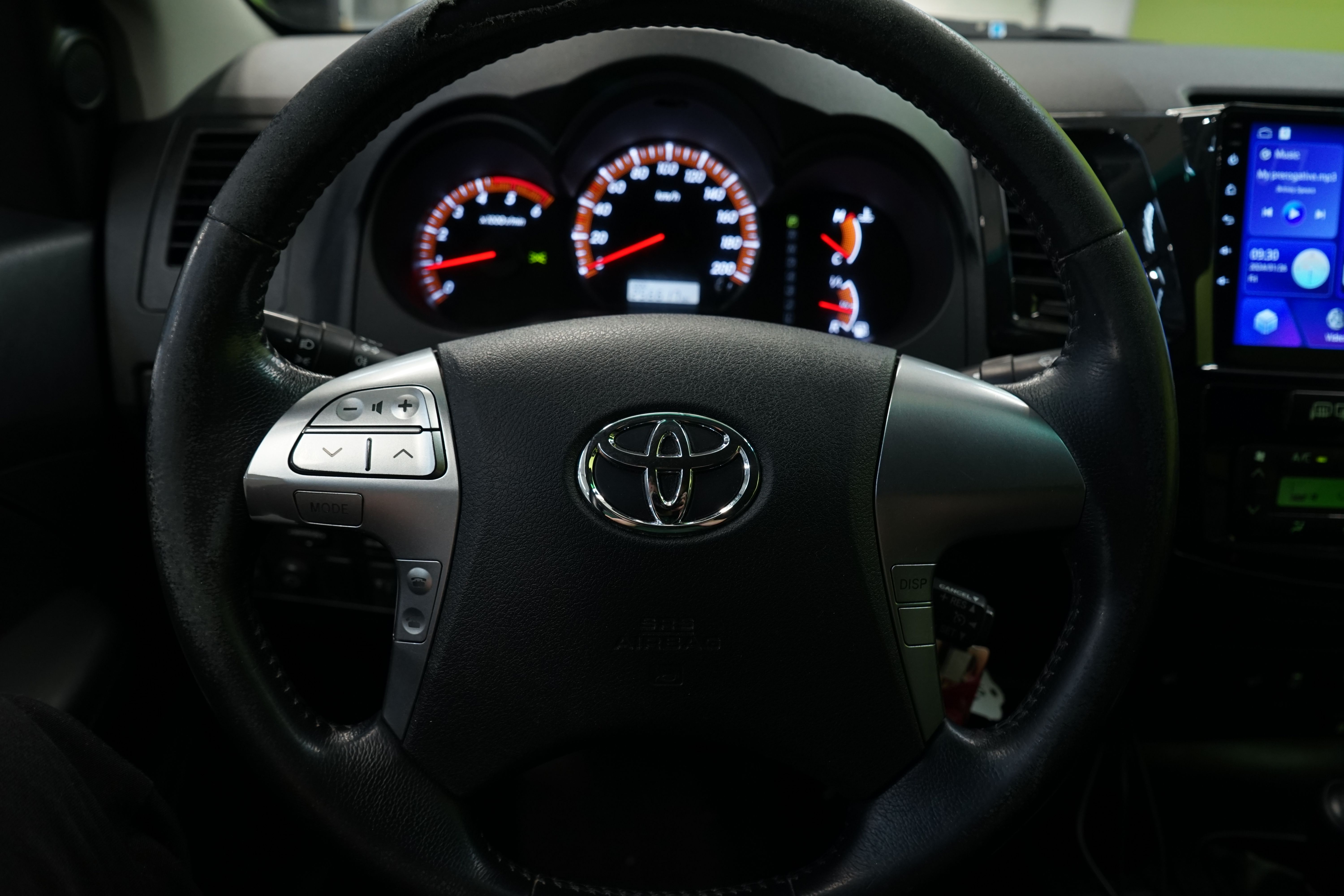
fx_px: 1083
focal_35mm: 29
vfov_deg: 45.0
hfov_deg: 63.7
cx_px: 672
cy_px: 448
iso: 800
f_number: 5.6
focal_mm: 29
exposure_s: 1/30
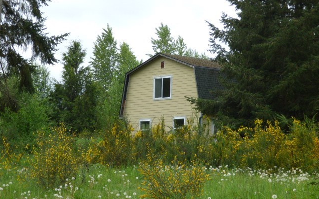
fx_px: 973
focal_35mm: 112
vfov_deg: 11.7
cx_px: 160
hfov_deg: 18.6
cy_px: 103
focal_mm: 17.43
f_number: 4.8
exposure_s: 1/320
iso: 100
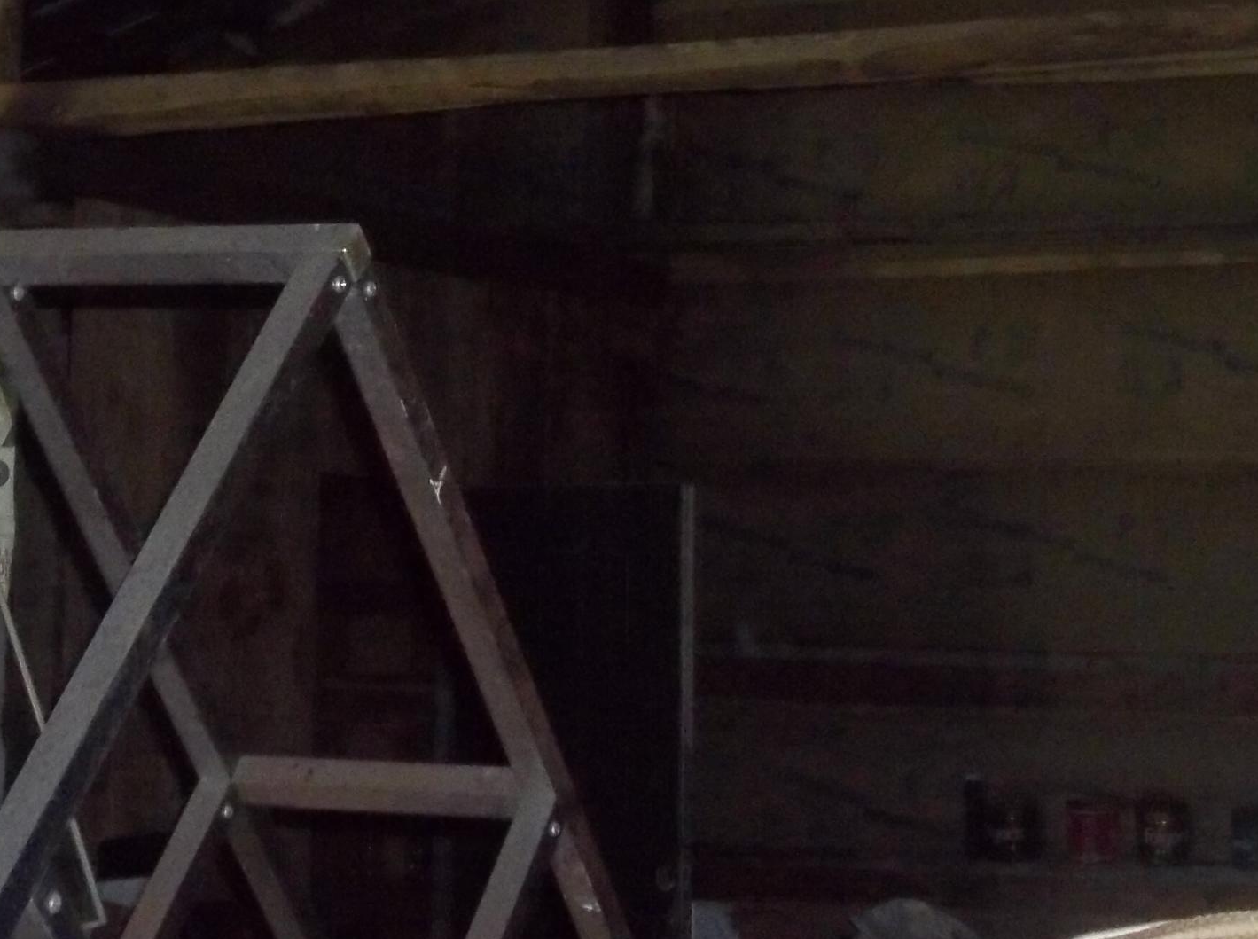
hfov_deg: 21.1
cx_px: 470
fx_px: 3374
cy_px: 98
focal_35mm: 93
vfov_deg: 15.7
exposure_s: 1/50
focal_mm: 7.8
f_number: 4.5
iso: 400
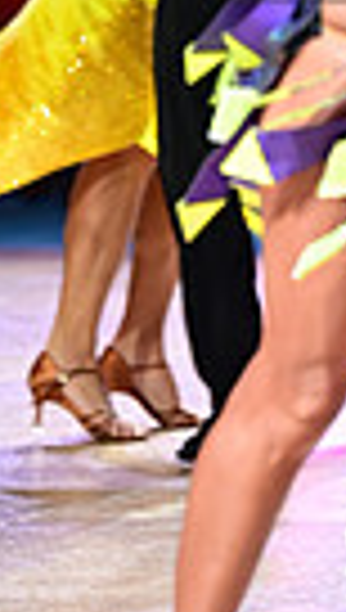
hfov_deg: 2.7
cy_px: -144
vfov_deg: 4.7
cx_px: 849
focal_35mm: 454
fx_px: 7368
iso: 1250
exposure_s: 1/320
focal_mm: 102
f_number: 2.8
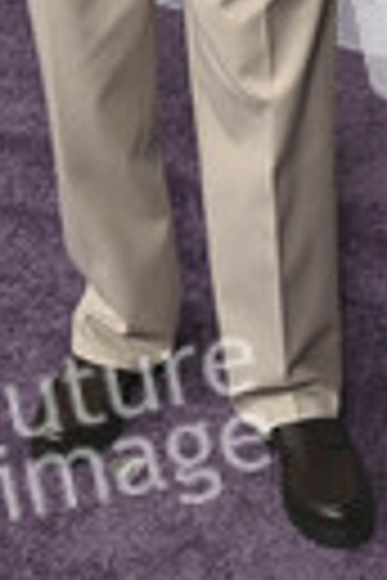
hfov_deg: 11.9
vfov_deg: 16.5
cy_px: -229
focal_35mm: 115
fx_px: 1854
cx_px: 171
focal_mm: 37
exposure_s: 1/250
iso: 1250
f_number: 6.3
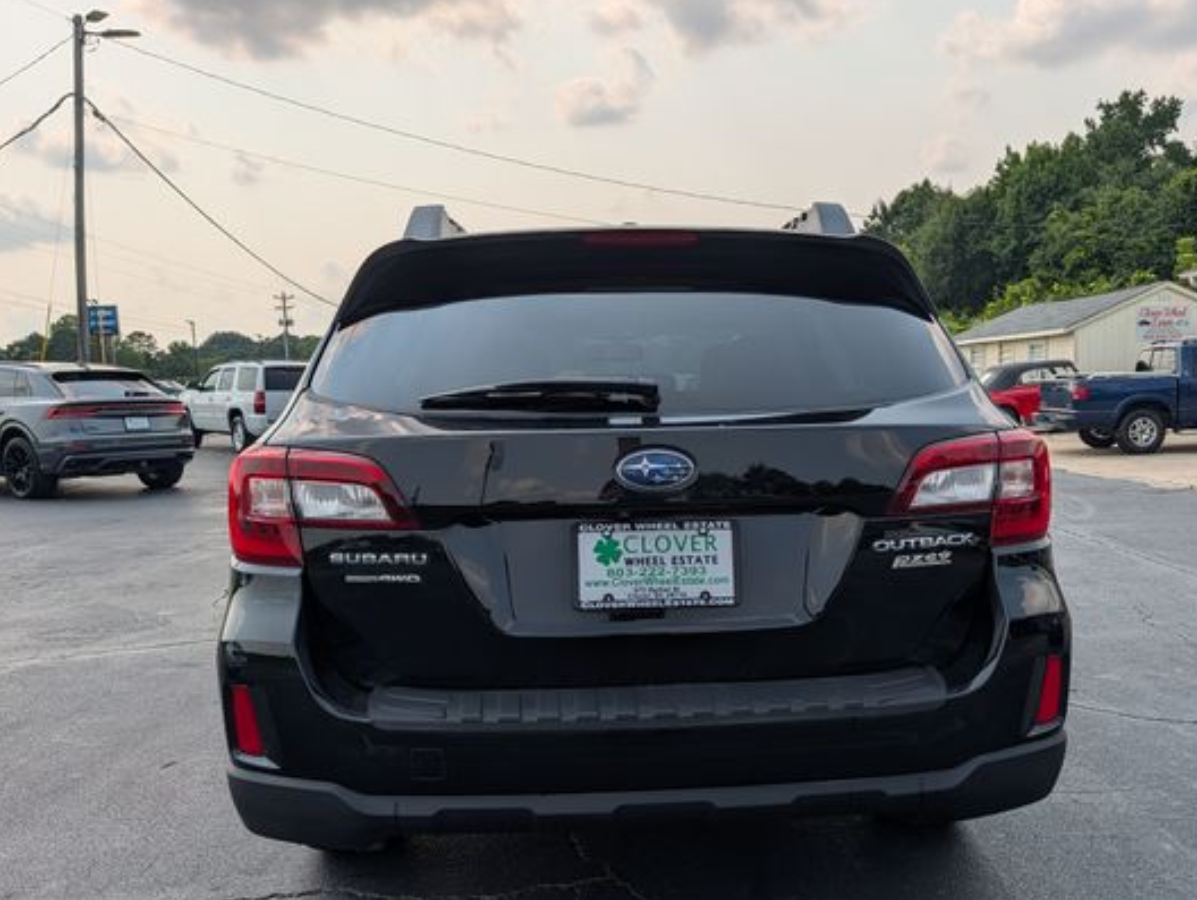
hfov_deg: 61.5
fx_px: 1004
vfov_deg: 48.1
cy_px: 530
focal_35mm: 29
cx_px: 662
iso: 20
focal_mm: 6.9
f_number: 1.68
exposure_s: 1/1972
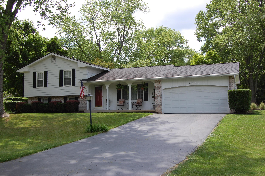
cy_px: 88
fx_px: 287
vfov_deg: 34.1
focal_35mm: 39
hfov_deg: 49.6
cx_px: 132
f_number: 8
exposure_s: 1/250
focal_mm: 26
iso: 200
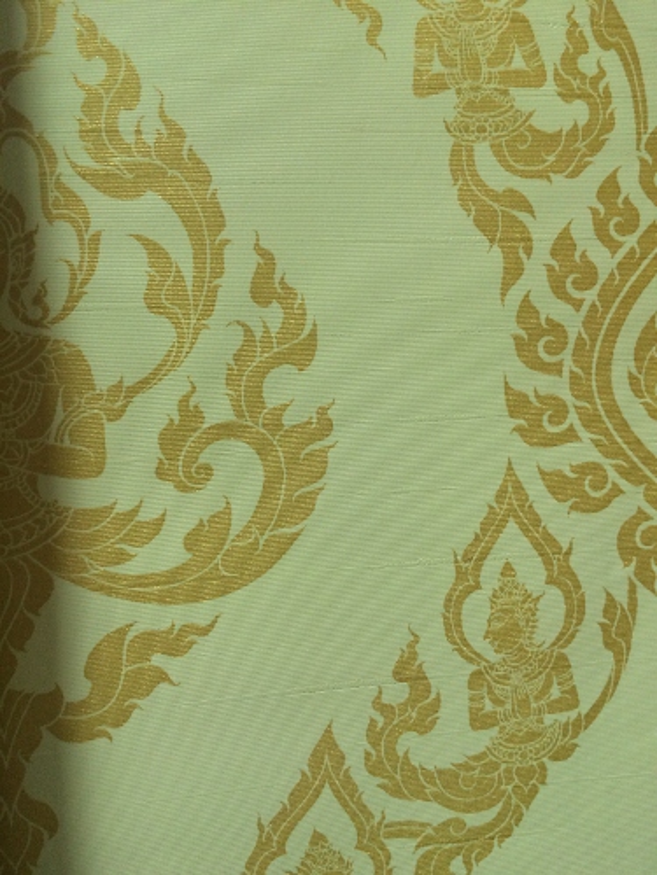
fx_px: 734
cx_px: 328
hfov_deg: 48.2
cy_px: 438
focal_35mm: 29
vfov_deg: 61.7
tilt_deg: -57.8
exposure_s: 1/33
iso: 160
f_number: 2.2
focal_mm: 4.15
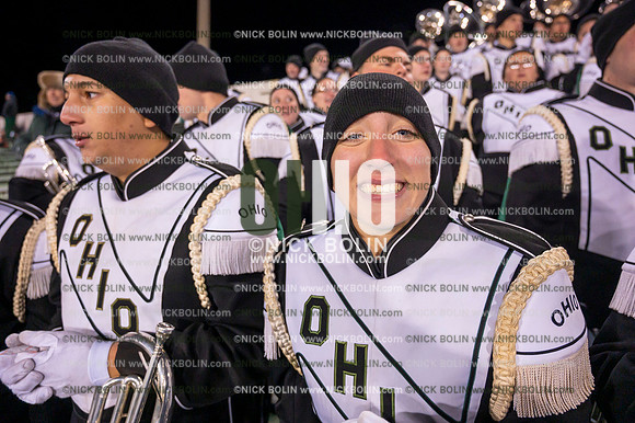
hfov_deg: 73.8
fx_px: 423
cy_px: 212
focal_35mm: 24
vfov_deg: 53.1
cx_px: 318
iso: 3200
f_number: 4
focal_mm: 24
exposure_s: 1/640
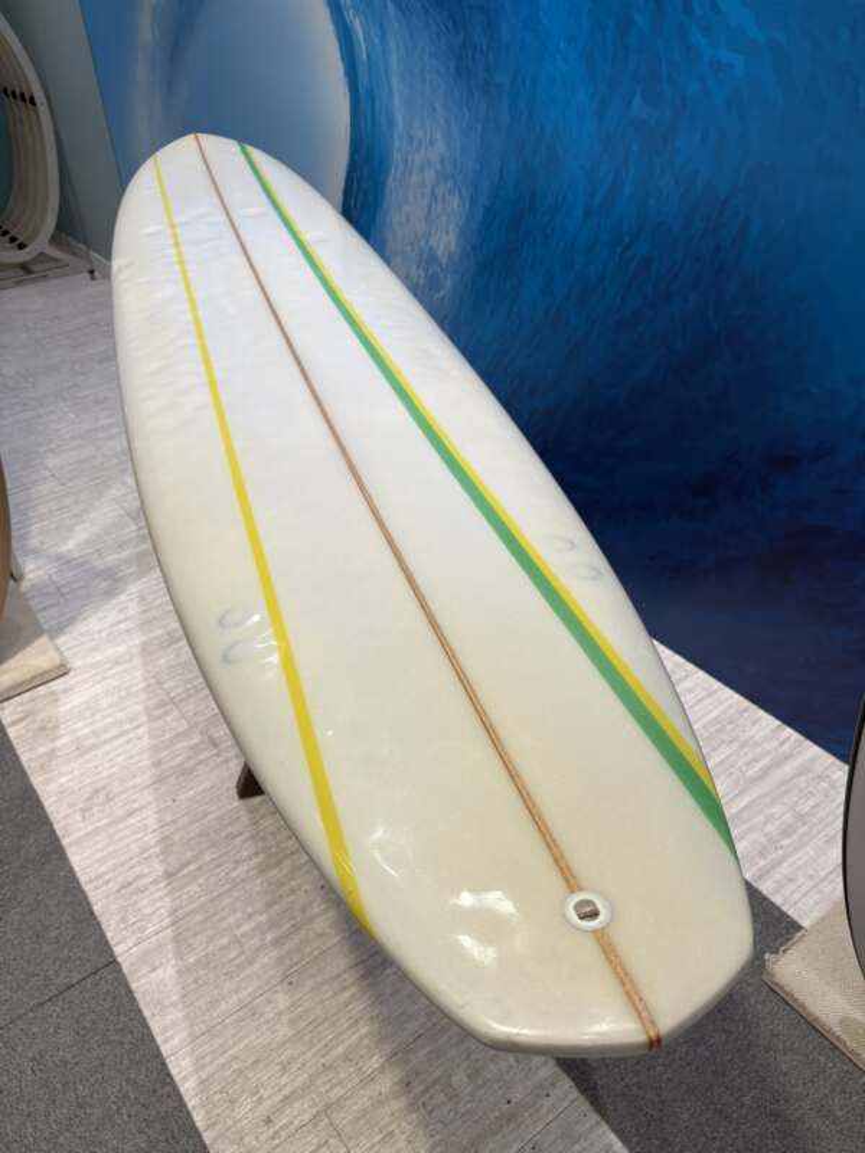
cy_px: 576
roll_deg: +3.3
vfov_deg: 67.3
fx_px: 866
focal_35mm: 26
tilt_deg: -35.8
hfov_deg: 53.1
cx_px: 432
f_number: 1.6
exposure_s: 1/172
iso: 40
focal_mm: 5.96
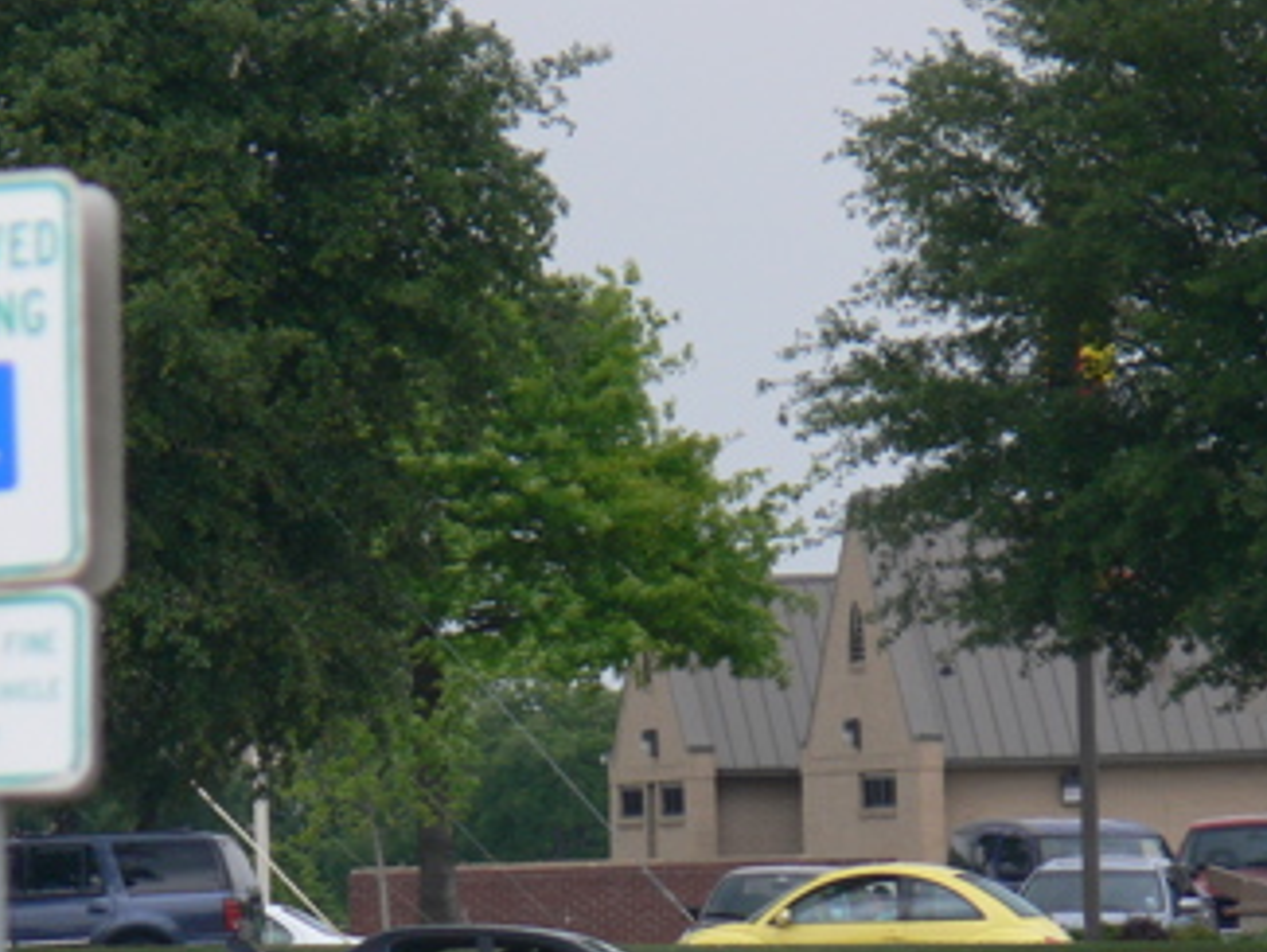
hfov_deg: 2.4
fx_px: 30281
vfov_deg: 1.8
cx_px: 483
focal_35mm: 827
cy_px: 890
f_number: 4.5
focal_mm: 88.8
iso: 100
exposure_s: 1/640
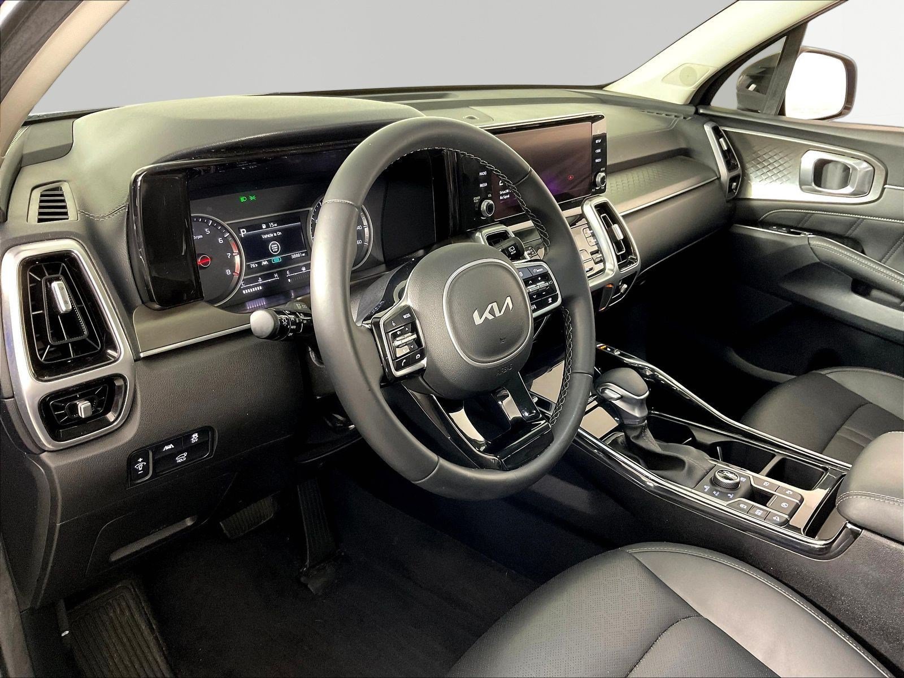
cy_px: 339
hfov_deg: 61.7
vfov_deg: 48.2
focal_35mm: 29
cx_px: 452
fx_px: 757
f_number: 1.8
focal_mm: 3
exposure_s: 1/40
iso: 320
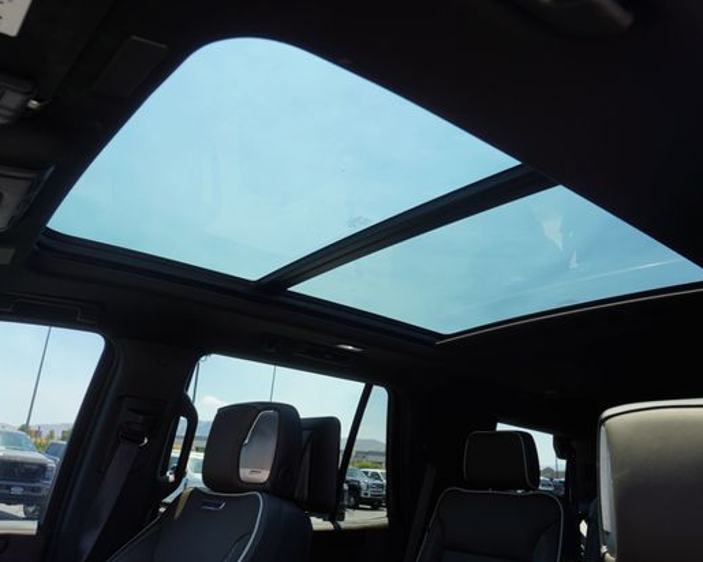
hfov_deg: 62.2
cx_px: 358
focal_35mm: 28
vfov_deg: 51.5
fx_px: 583
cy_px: 278
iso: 100
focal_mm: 16
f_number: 5.6
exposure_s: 1/125
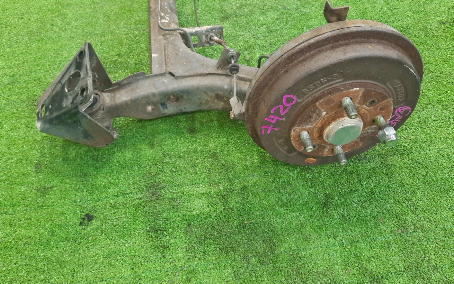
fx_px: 334
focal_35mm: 27
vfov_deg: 46.0
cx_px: 227
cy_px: 146
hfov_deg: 68.4
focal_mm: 4.6
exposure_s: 1/33
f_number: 2
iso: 306
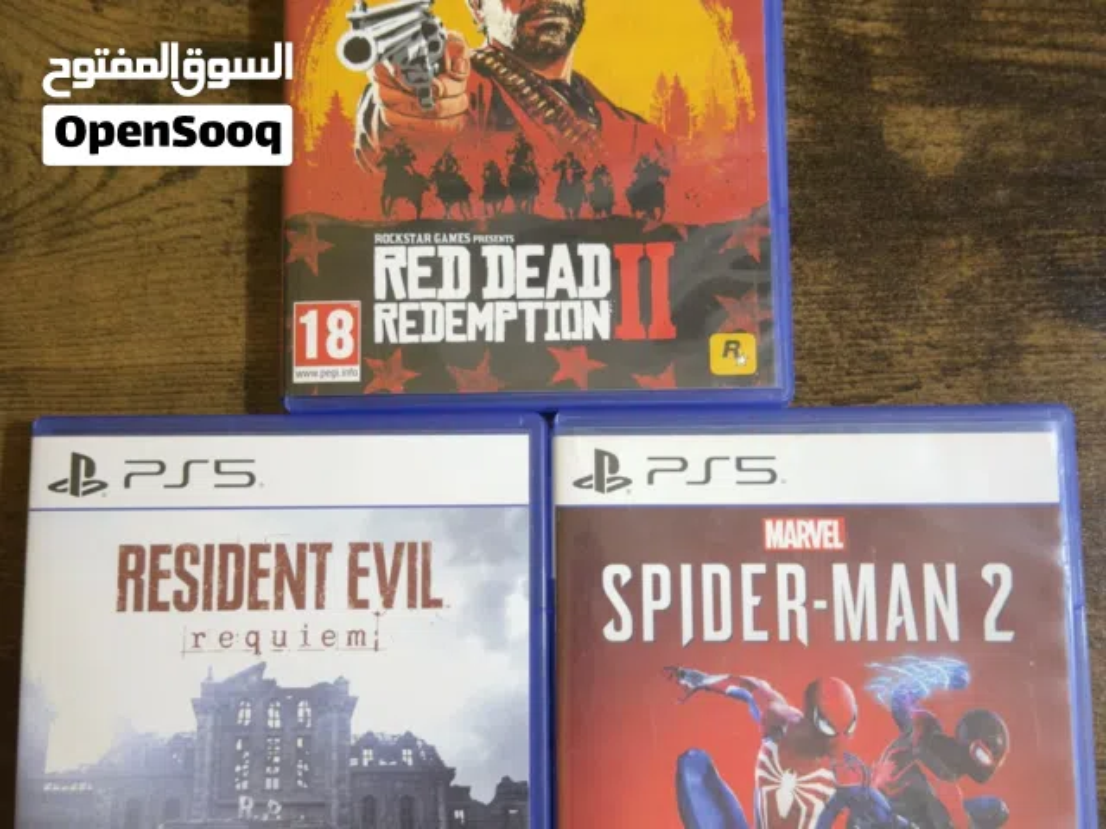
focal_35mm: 24
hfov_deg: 71.6
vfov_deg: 56.8
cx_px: 553
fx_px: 767
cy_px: 414
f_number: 1.78
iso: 320
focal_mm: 6.76
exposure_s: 1/33
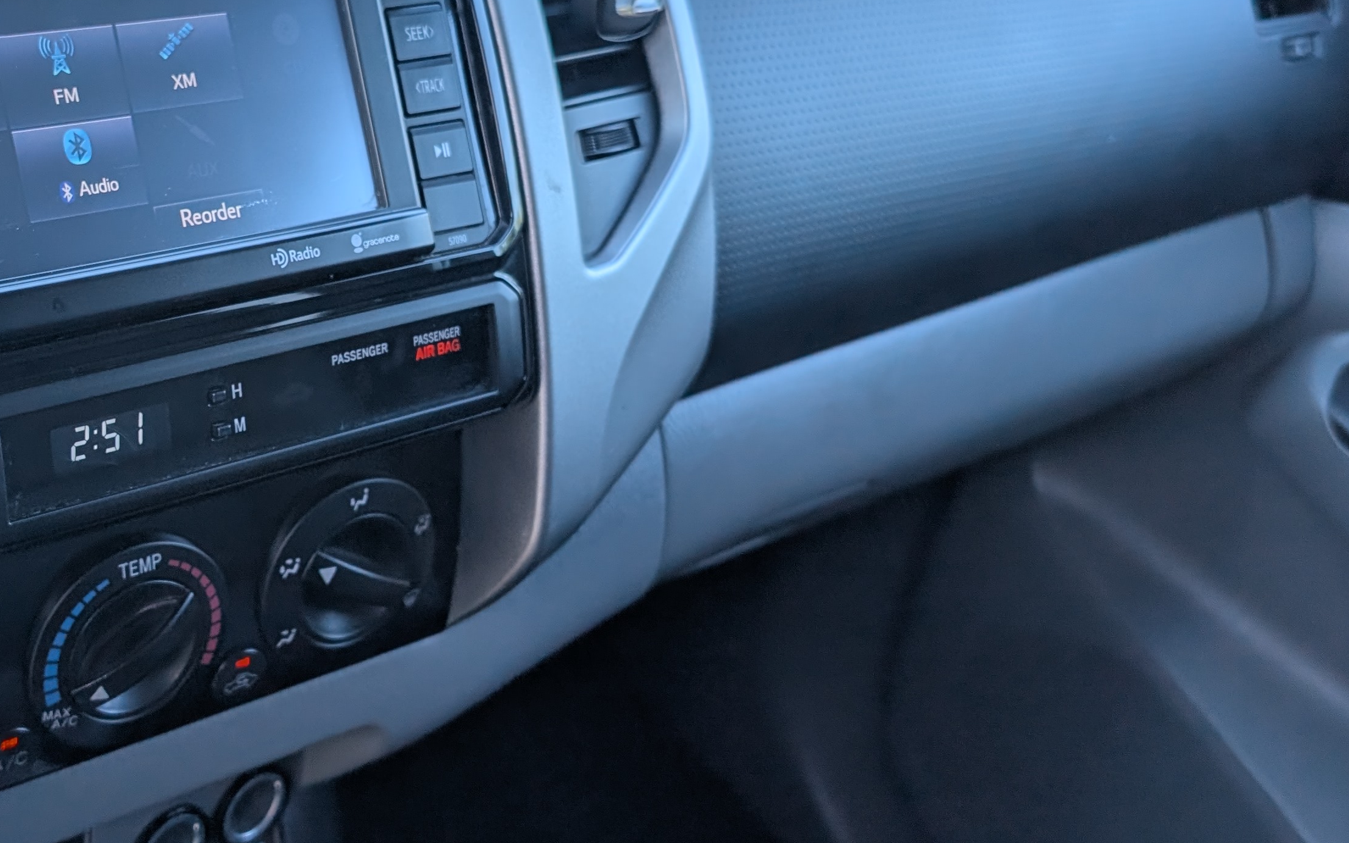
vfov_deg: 27.3
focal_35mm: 47
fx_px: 1728
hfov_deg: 40.4
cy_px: 303
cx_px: 213
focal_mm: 6.9
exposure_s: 1/234
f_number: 1.68
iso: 19
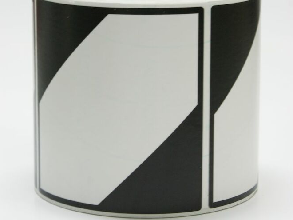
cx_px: 147
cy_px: 58
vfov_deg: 11.3
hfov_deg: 15.1
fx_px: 1109
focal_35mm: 131
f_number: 9
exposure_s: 1/6
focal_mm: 60
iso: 400
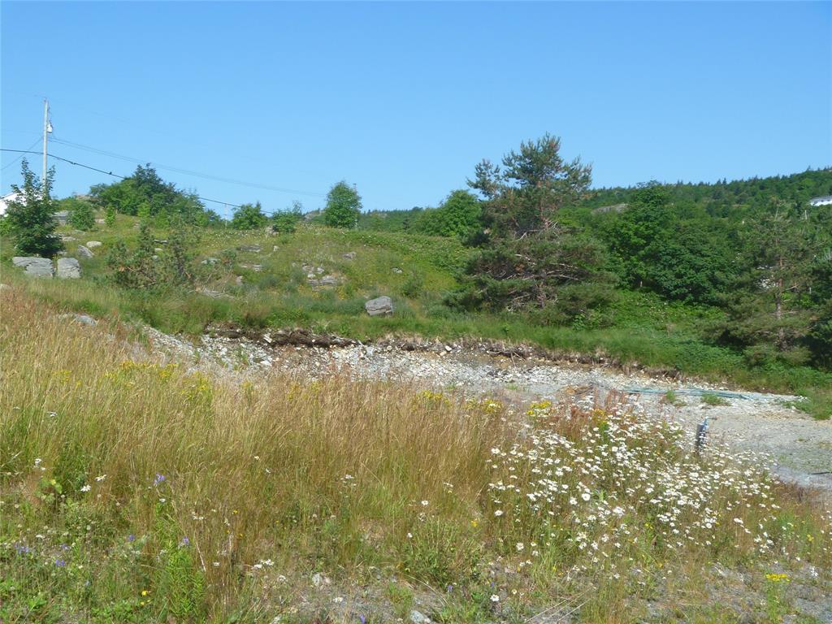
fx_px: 841
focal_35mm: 35
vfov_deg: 40.7
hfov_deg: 52.6
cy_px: 312
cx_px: 416
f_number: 5.6
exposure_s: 1/200
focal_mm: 6.3
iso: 80
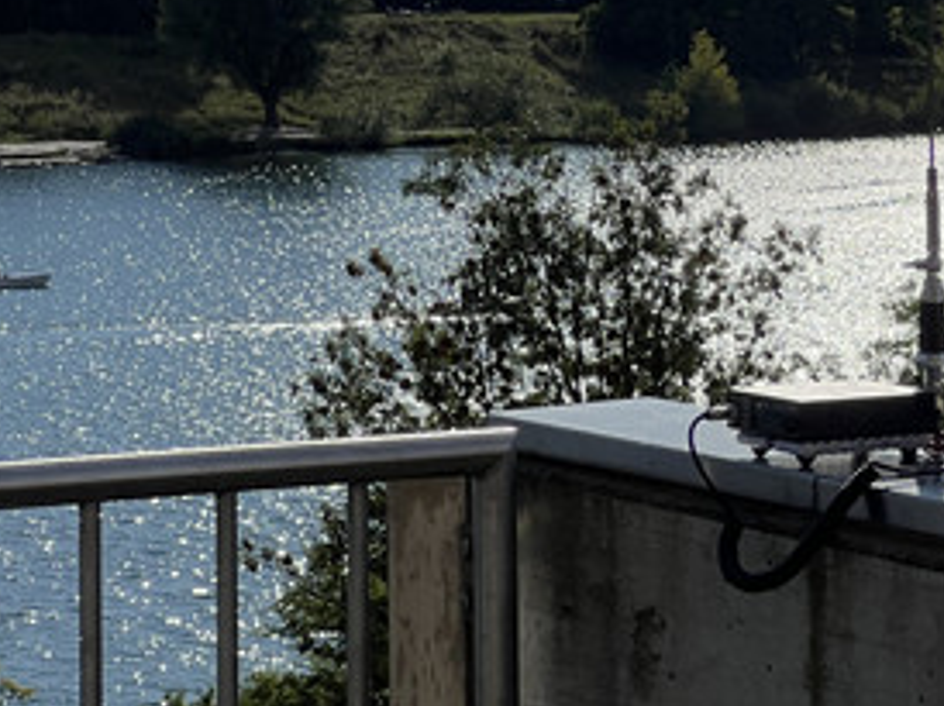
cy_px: 83
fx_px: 4904
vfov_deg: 8.2
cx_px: 827
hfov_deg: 10.9
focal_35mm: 180
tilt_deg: -4.1
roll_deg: -0.5
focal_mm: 9
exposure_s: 1/2801
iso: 32
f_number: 2.8
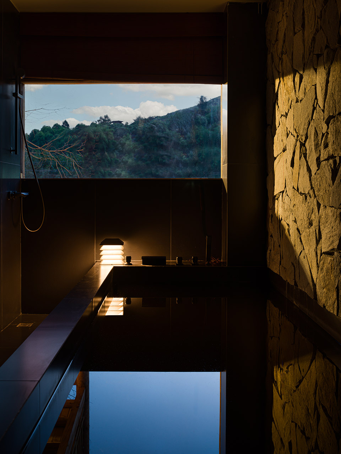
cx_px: 170
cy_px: 227
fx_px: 512
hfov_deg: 36.8
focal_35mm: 39
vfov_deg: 47.9
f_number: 9
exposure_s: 1/2
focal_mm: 50
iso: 200
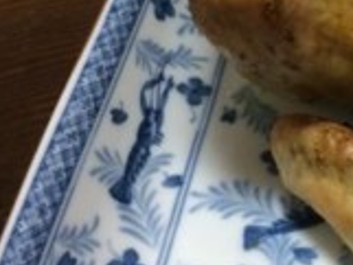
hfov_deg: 20.9
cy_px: -4
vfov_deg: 17.2
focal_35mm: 84
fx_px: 857
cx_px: 471
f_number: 2.2
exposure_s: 1/33
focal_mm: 4.12
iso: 160
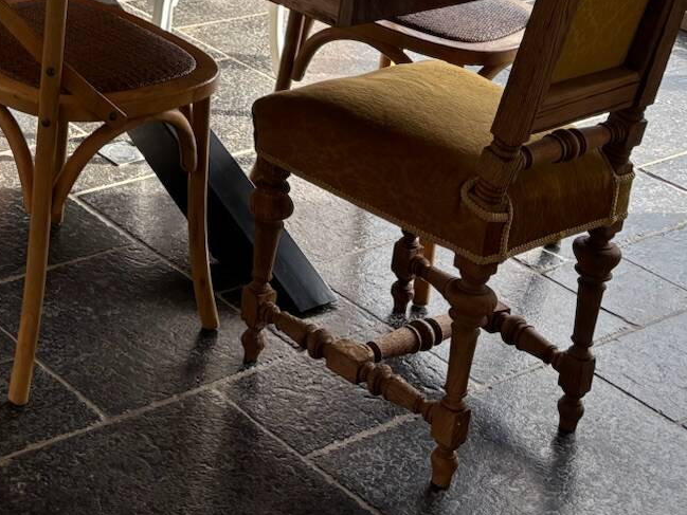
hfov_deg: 22.5
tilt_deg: -11.3
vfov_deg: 16.5
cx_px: -67
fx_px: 1628
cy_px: -243
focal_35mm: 82
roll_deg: -4.6
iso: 50
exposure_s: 1/349
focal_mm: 5.96
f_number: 1.6
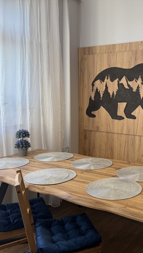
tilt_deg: -7.0
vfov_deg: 56.6
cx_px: 124
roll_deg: -1.5
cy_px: 127
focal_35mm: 35
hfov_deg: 32.3
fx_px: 236
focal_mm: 6.76
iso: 80
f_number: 1.78
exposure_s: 1/100
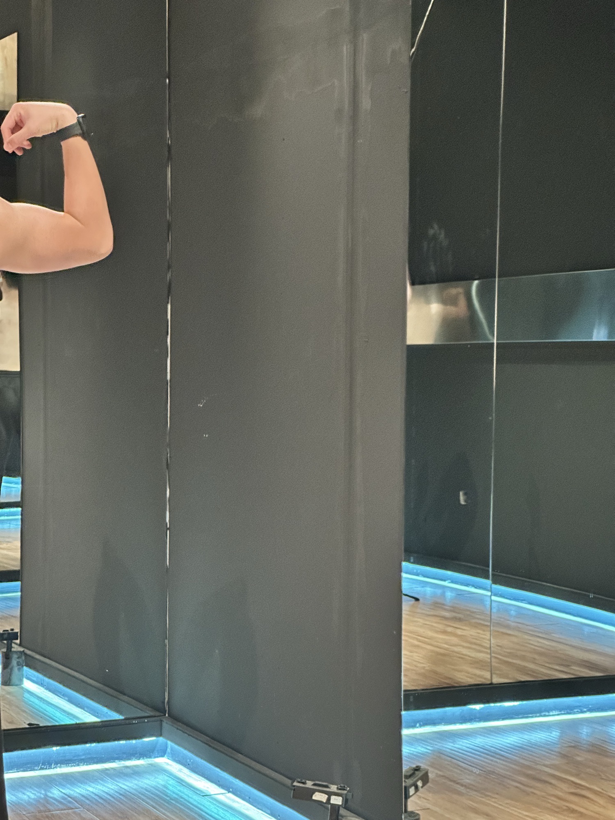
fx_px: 1824
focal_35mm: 77
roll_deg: -0.6
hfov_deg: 19.1
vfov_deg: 25.3
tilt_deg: -2.6
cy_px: 410
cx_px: 308
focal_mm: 9
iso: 1250
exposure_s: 1/25
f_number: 2.8
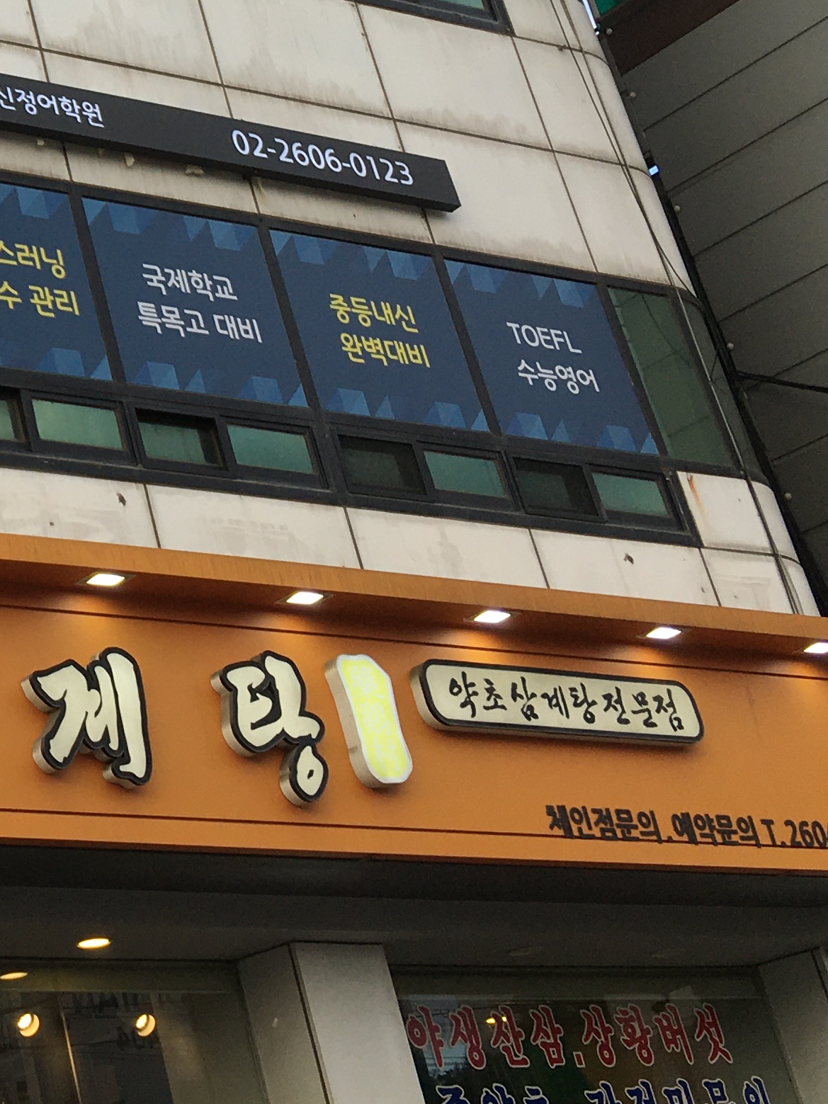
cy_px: 37
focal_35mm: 75
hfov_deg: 17.6
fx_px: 2392
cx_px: -423
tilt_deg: +31.7
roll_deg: +6.6
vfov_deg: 24.9
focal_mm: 4.15
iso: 25
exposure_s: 1/298
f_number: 2.2
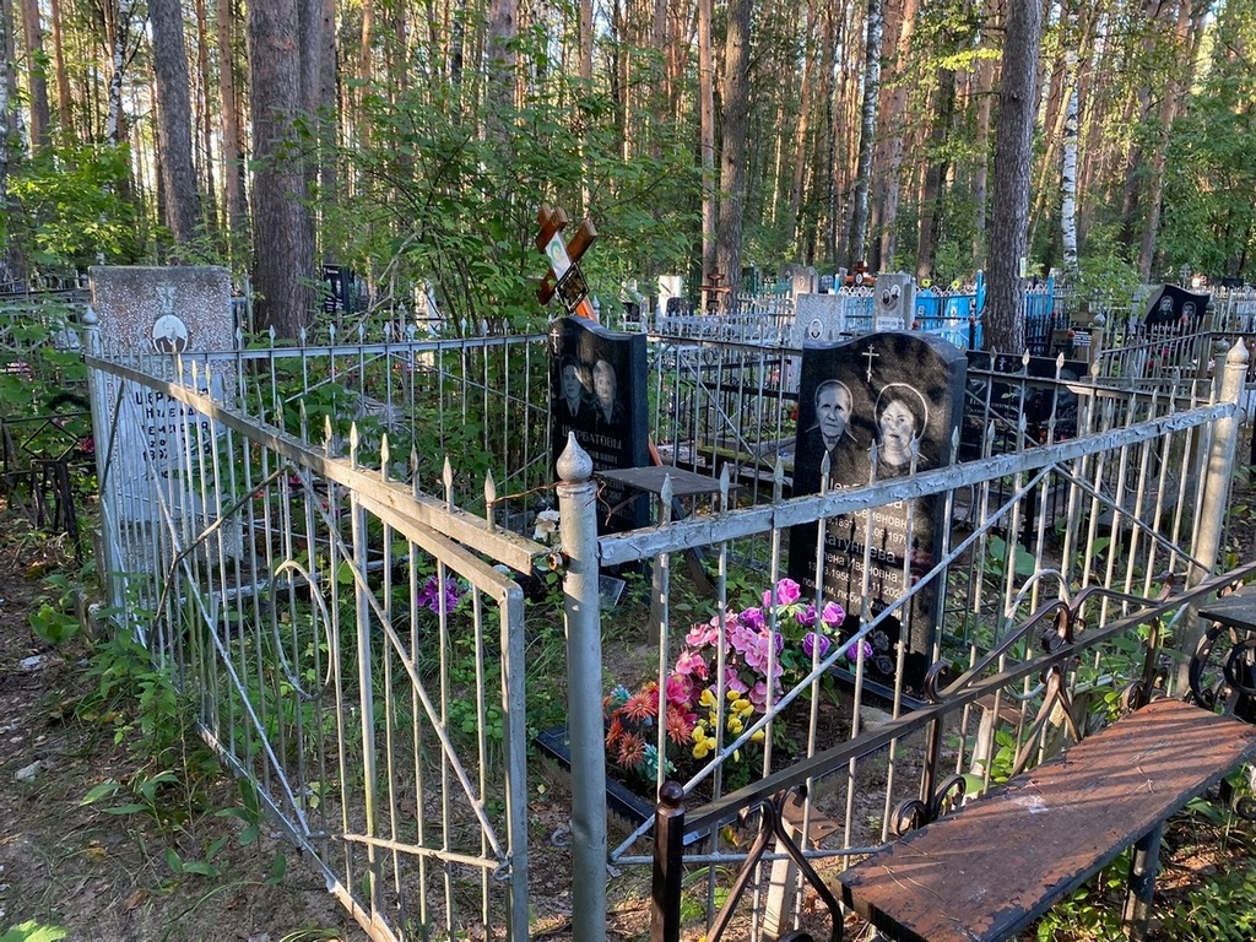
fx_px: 943
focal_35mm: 26
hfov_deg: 67.3
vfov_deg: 53.1
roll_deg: -0.1
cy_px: 471
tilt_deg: -4.0
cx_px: 628
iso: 125
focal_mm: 4.25
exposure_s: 1/80
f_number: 1.8
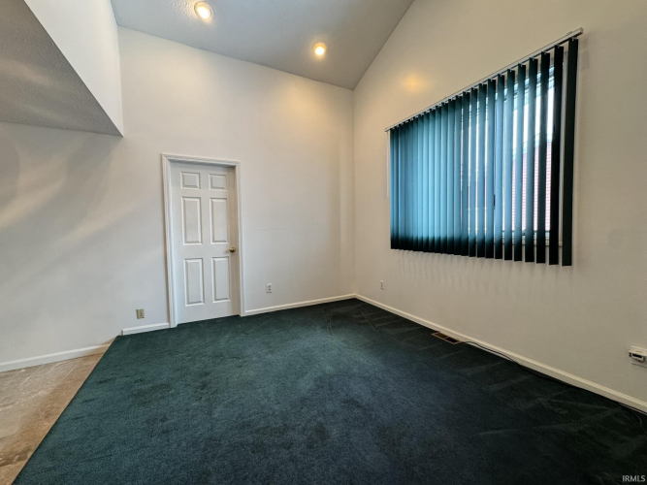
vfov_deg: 85.7
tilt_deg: -3.3
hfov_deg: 102.1
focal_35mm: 14
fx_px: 262
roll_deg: +0.7
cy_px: 242
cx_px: 324
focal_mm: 2.22
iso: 250
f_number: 2.2
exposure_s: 1/60
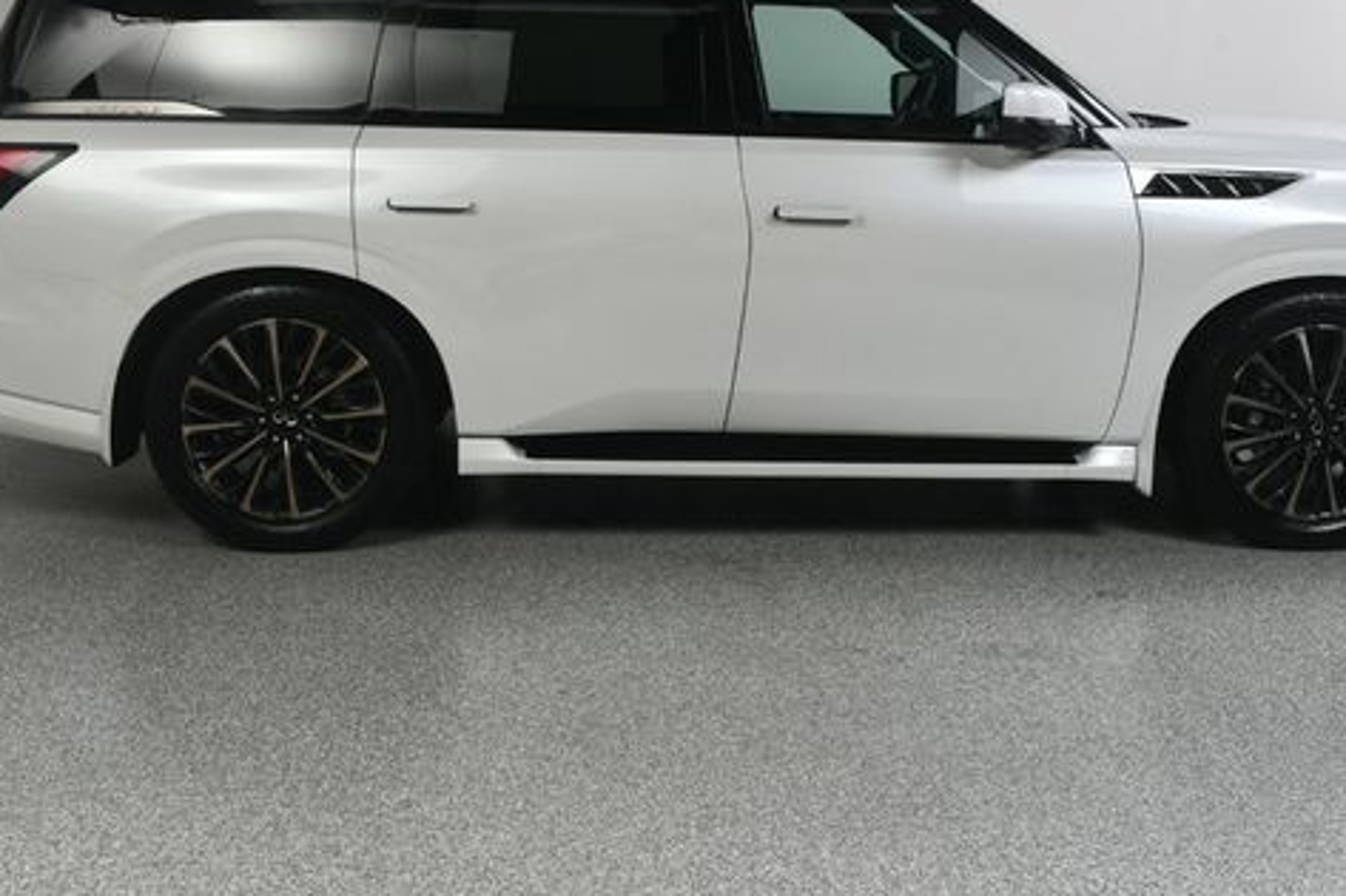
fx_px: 1719
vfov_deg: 29.0
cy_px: 299
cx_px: 709
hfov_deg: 42.7
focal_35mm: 46
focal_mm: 23
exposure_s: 1/160
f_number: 13
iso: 100
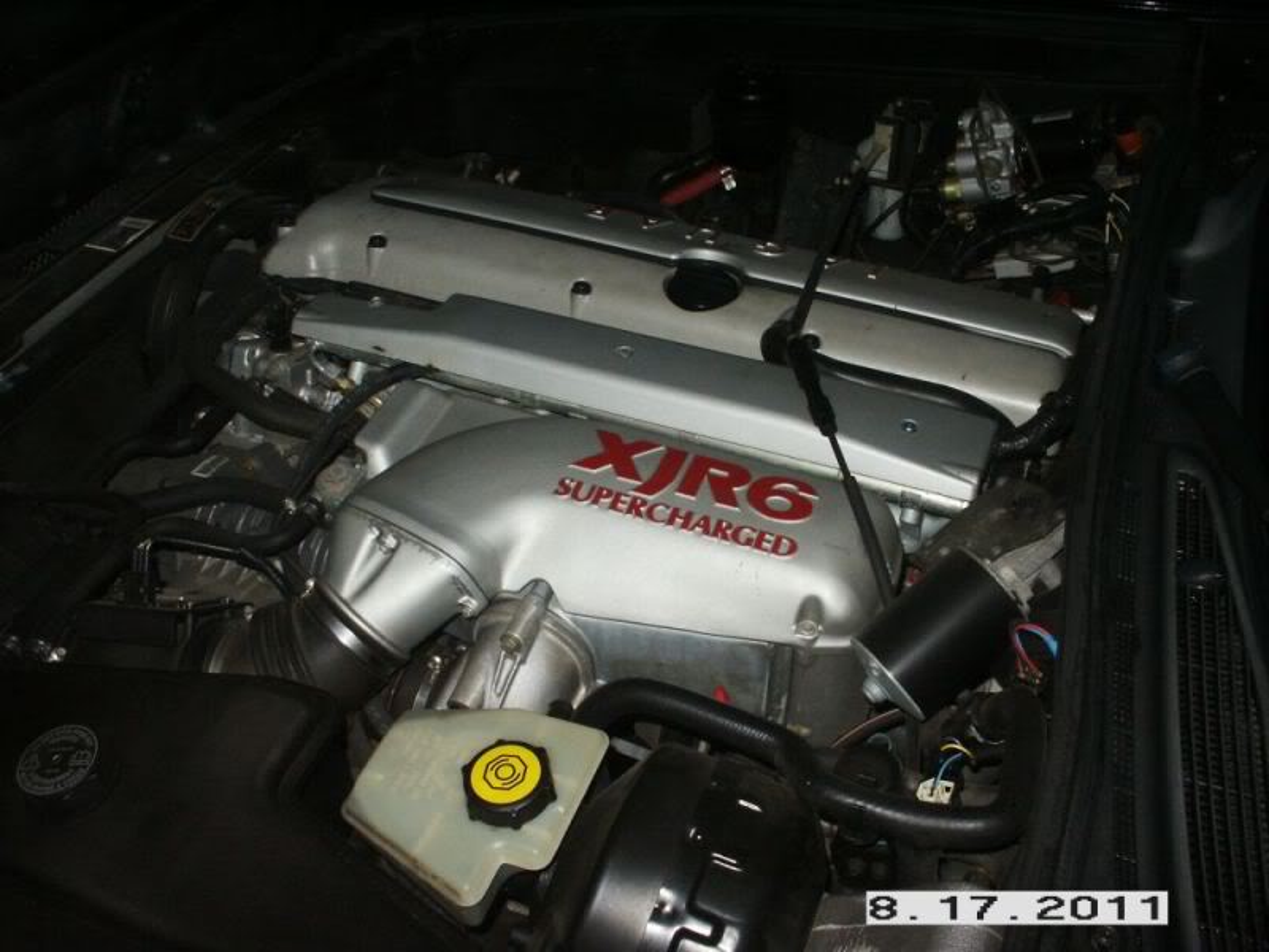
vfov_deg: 40.7
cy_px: 476
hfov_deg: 52.6
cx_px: 634
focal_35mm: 35
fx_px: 1283
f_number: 6.7
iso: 200
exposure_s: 1/45
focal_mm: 7.2
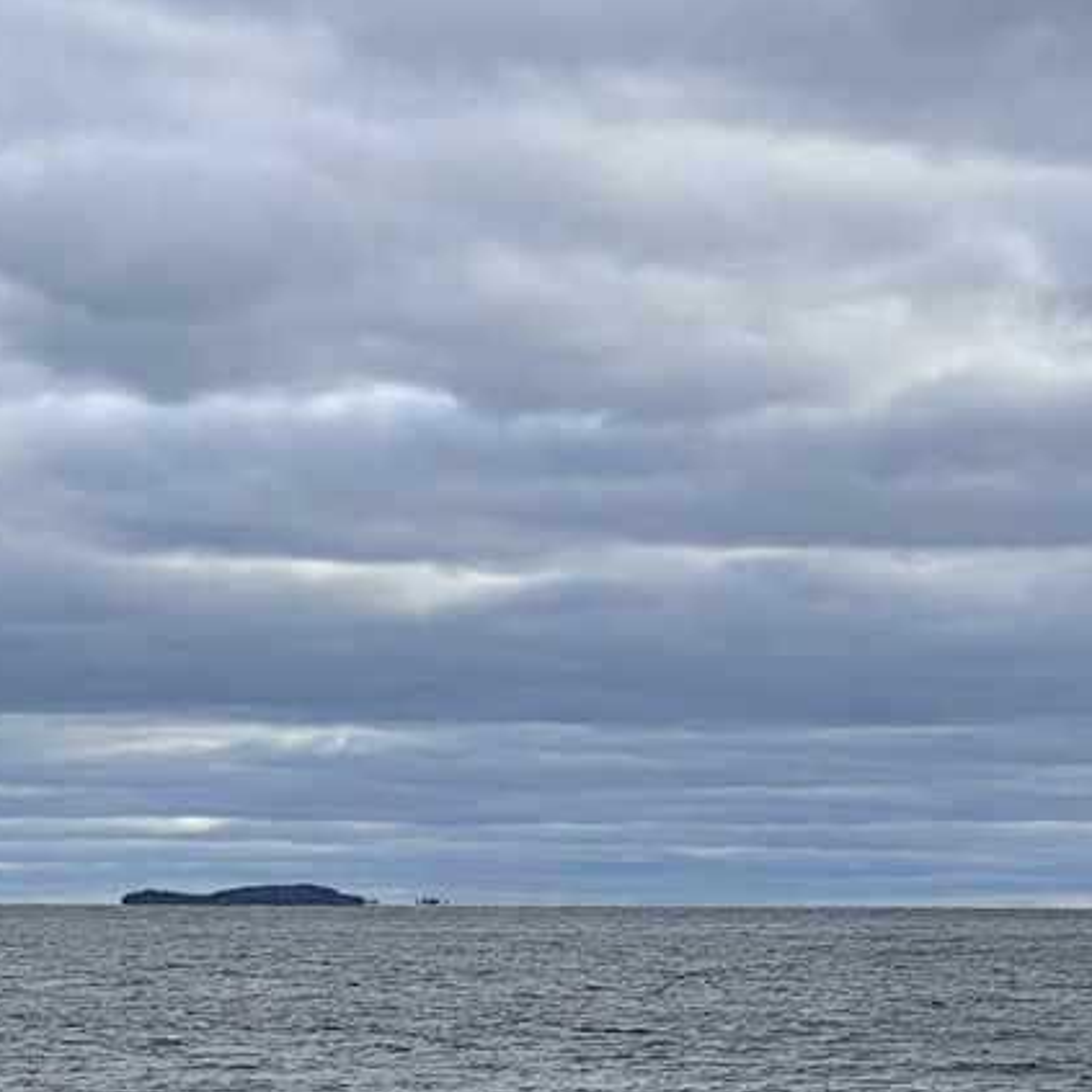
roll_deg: -0.6
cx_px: 560
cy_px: 904
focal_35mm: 171
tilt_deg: +0.1
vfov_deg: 10.2
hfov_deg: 10.2
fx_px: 6103
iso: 20
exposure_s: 1/1309
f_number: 2.2
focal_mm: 7.5
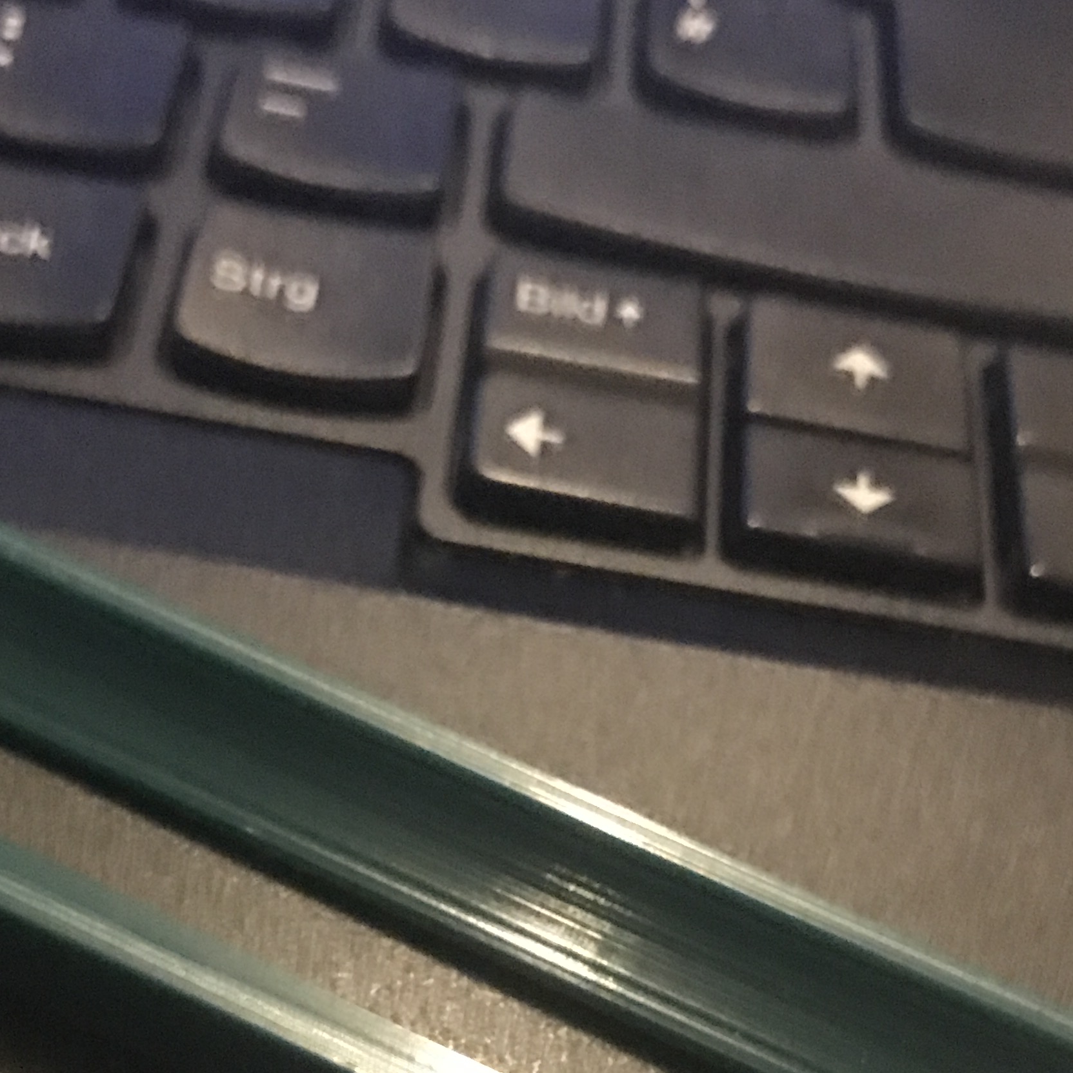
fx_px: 2104
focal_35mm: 60
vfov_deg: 27.4
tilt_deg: -51.9
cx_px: 448
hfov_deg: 28.6
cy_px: 1001
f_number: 1.8
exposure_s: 1/4
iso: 200
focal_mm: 3.99
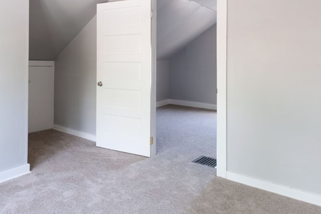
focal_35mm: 30
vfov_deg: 42.7
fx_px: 267
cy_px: 63
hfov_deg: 58.3
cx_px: 75
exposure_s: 1/2.5
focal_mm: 10
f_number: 8
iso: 200
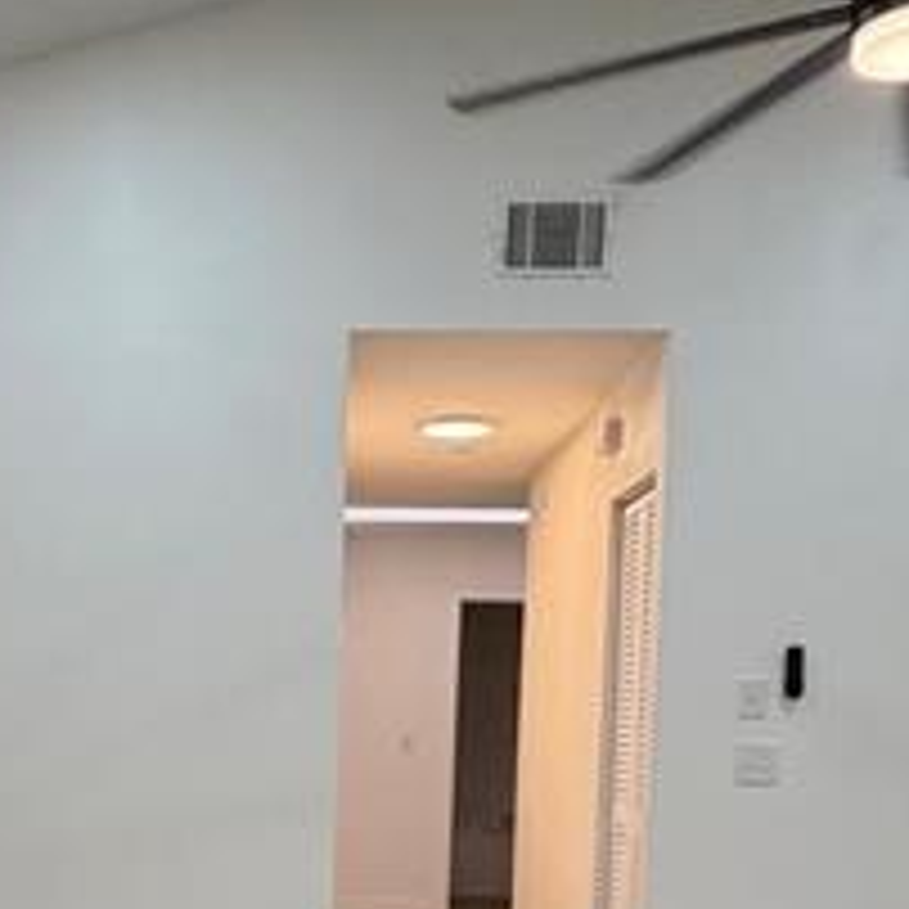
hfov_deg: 34.7
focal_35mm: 47
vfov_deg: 34.0
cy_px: 828
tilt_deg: -3.6
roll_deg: -2.6
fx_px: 1396
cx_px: 158
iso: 250
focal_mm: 2.22
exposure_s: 1/120
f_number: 2.2
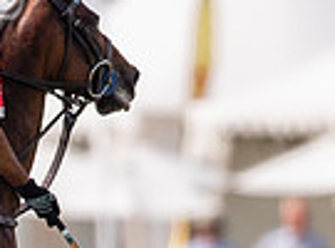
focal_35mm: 3474
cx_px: -29
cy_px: 320
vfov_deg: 0.4
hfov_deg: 0.6
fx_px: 33471
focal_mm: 500
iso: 320
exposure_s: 1/3200
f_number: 4
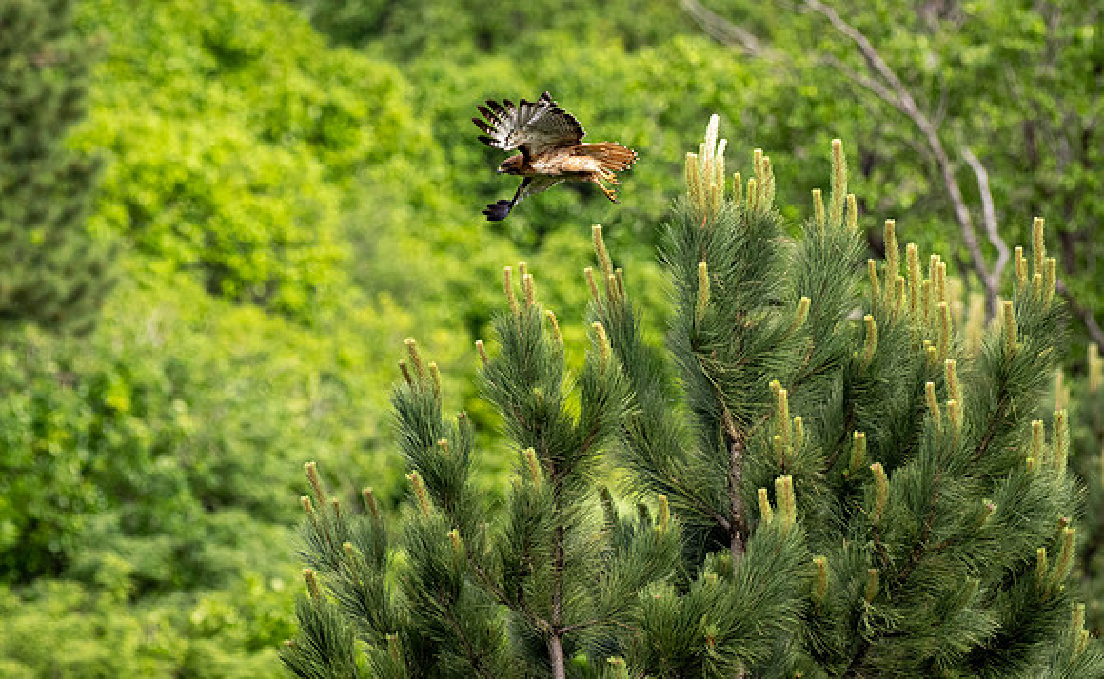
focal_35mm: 820
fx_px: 24555
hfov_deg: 2.6
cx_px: 629
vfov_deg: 1.6
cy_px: 258
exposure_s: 1/1250
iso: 500
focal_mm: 300
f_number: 4
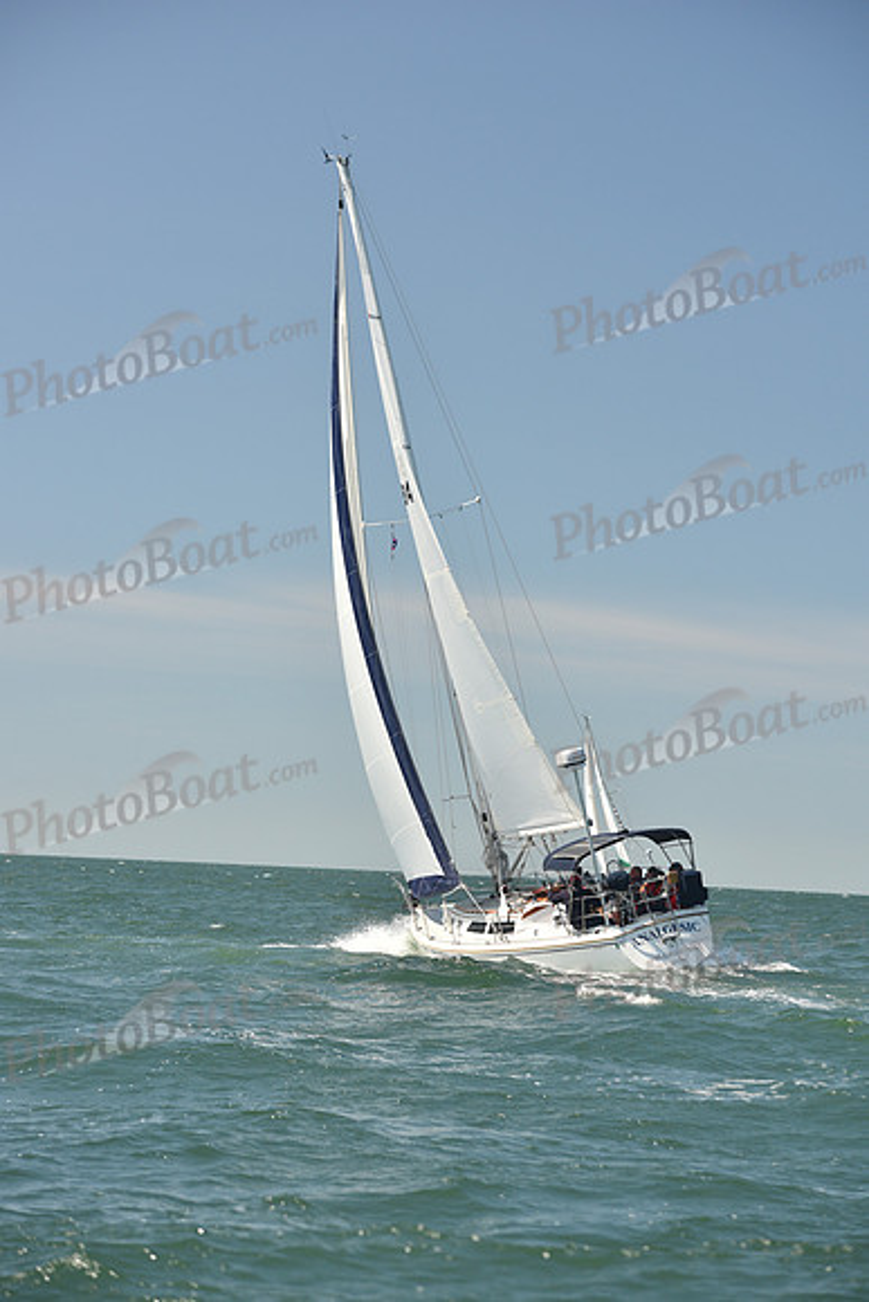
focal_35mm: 100
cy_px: 651
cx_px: 434
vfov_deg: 20.4
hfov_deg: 13.7
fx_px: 3618
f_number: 5
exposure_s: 1/640
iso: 250
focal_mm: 100
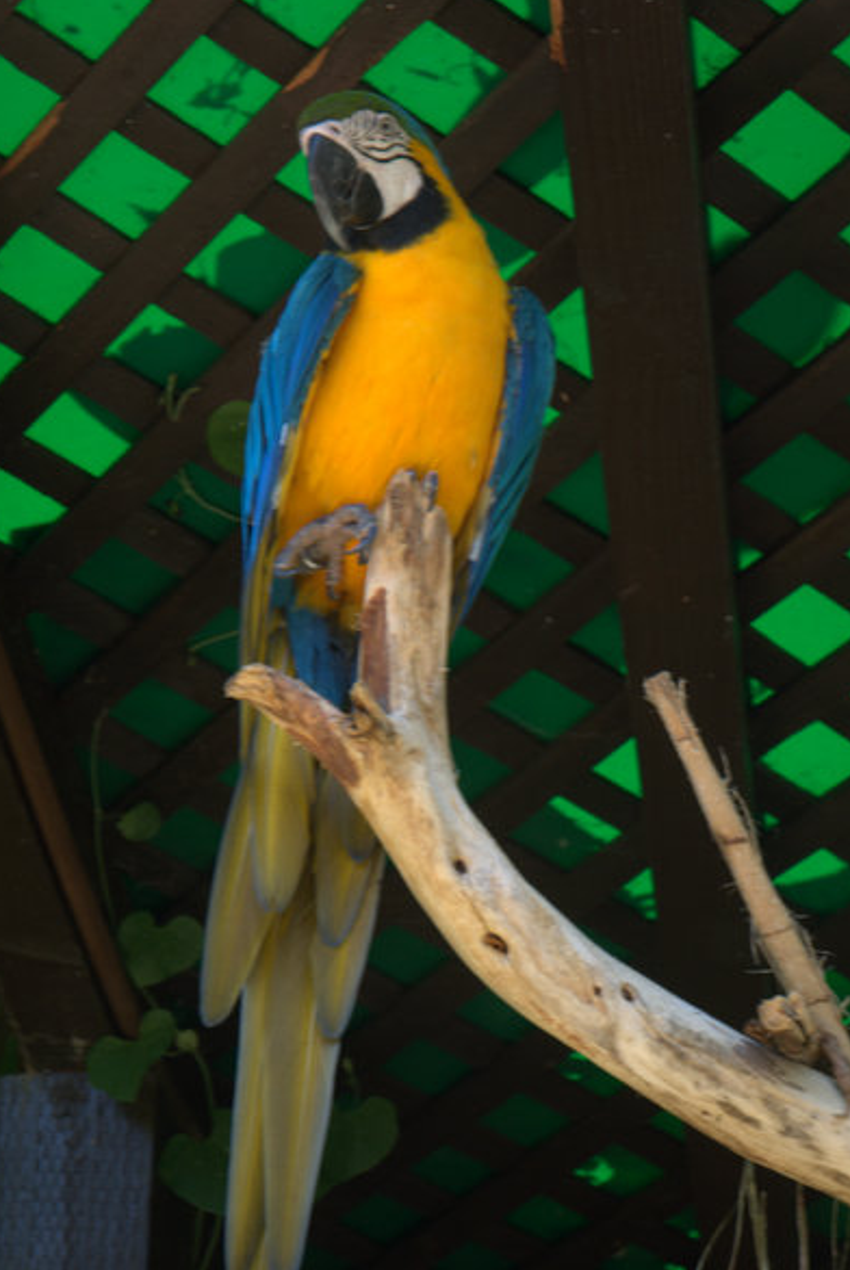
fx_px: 3981
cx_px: 377
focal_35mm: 113
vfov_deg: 18.1
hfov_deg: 12.2
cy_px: 648
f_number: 4.5
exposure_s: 1/50
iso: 100
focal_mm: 55
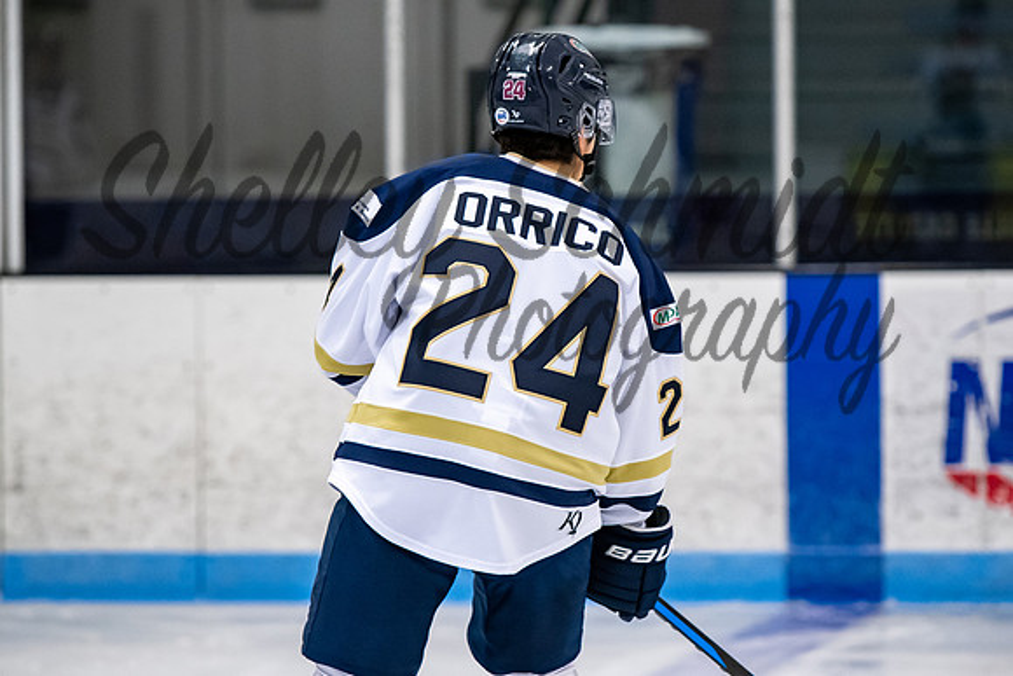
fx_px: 8821
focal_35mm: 313
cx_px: 513
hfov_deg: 6.6
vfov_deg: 4.4
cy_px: 329
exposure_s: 1/800
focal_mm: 180
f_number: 3.2
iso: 2000
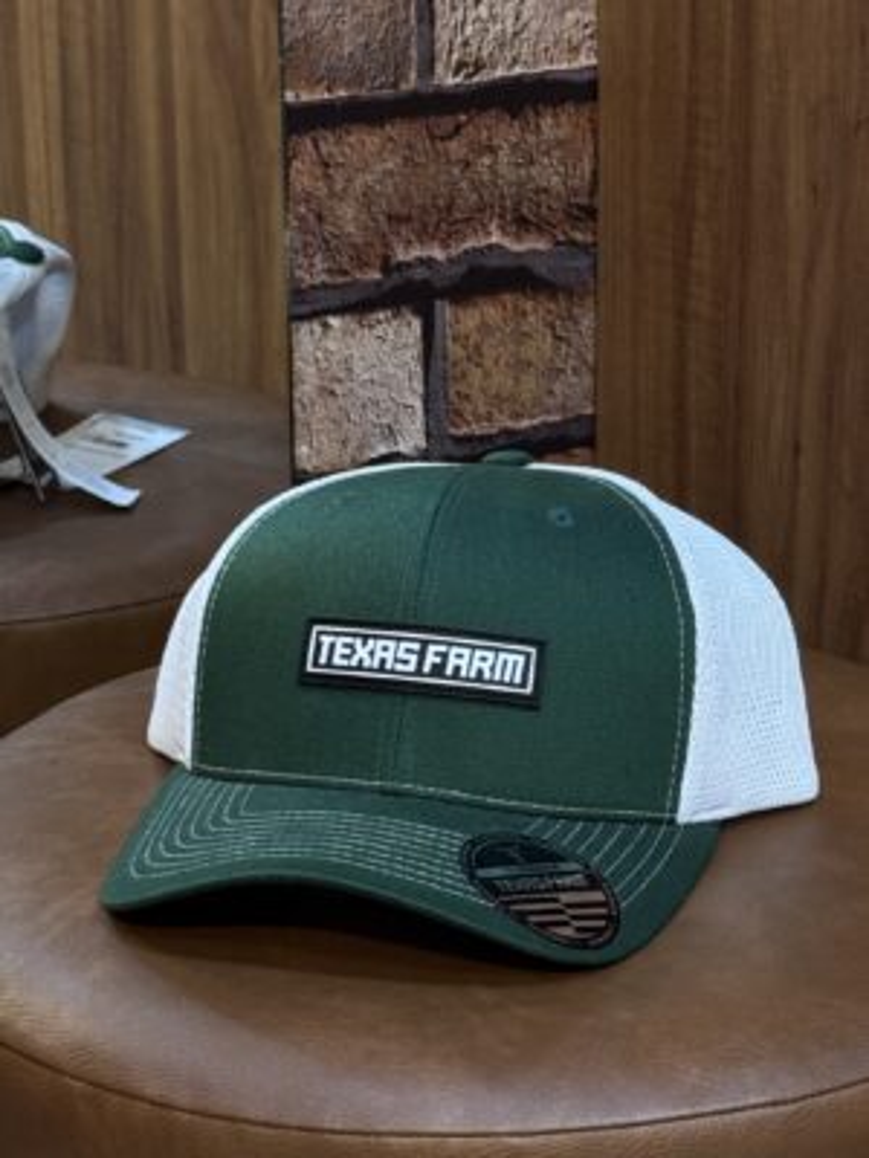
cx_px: 434
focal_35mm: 48
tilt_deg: -19.9
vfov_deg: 39.7
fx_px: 1607
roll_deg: -0.8
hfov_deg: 30.3
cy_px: 579
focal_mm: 6.76
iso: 200
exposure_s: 1/60
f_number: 1.78
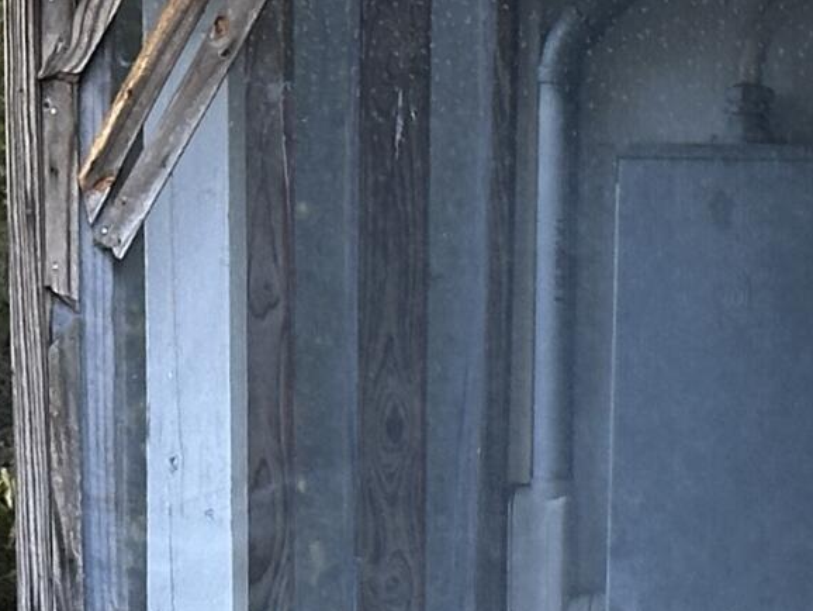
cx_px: 696
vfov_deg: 5.9
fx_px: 5851
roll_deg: -0.9
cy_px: 770
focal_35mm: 249
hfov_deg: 7.9
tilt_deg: -3.9
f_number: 1.78
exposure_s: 1/121
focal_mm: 6.86
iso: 64
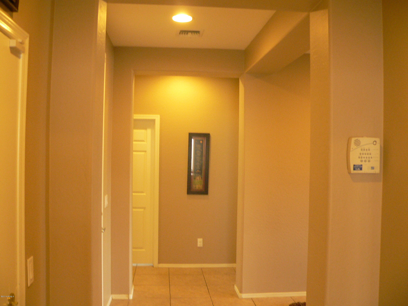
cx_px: 204
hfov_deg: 51.4
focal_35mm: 36
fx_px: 424
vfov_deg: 39.7
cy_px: 153
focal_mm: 6
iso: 200
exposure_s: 1/13
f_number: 2.8
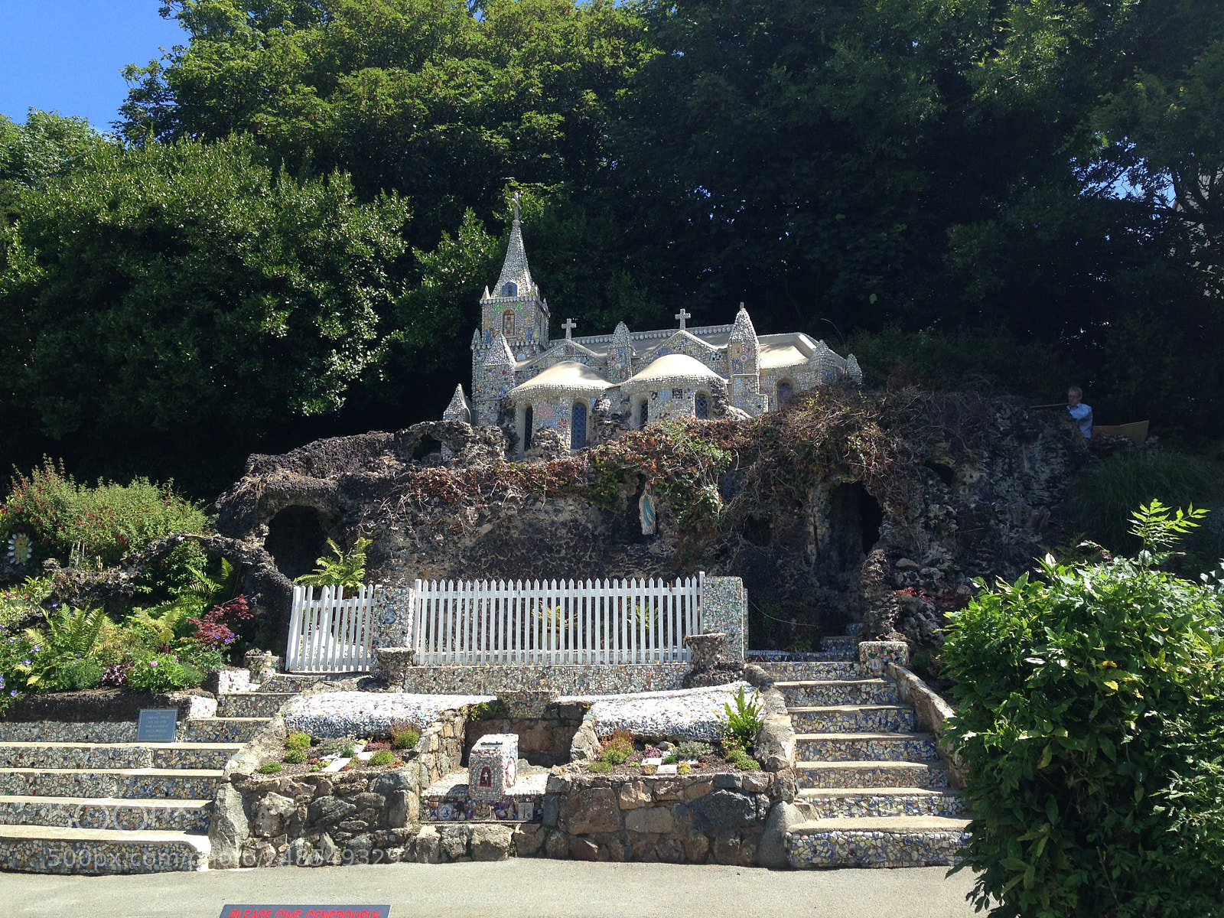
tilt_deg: +14.6
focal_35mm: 33
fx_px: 1167
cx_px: 612
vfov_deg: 42.9
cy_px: 459
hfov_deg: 55.4
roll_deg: -2.4
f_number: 2.4
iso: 50
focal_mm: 4.12
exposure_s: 1/669
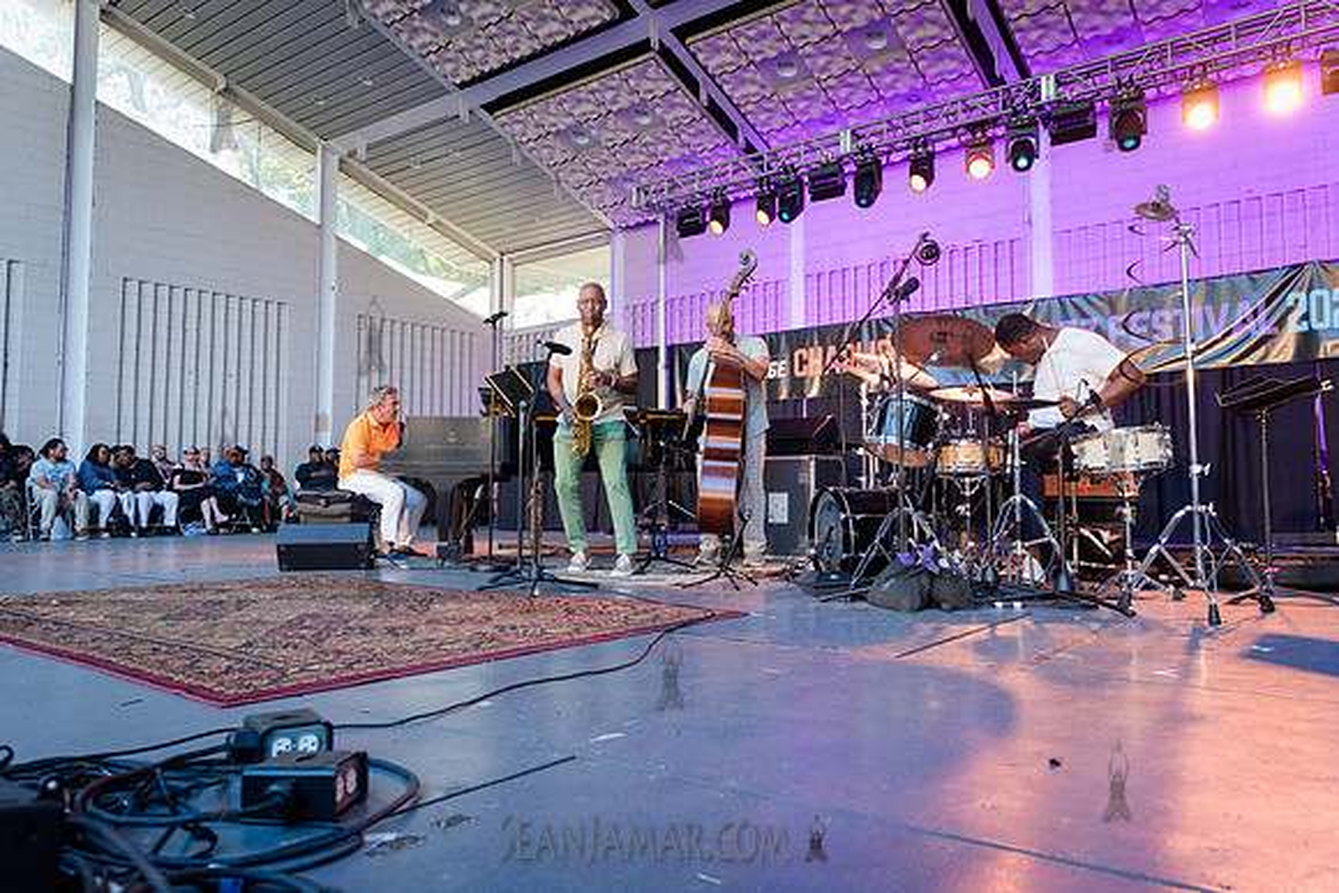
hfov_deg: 72.4
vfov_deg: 52.1
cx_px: 670
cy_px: 446
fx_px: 915
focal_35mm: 25
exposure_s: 1/400
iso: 3200
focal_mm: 24
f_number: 4
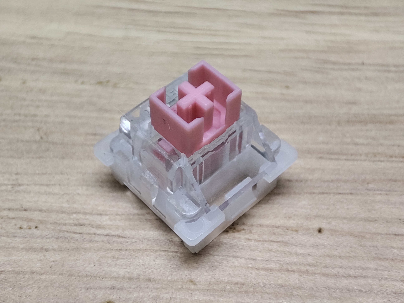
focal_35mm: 48
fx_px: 560
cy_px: 152
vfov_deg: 30.3
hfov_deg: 39.7
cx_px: 202
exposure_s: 1/50
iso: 102
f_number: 2.4
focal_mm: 4.03
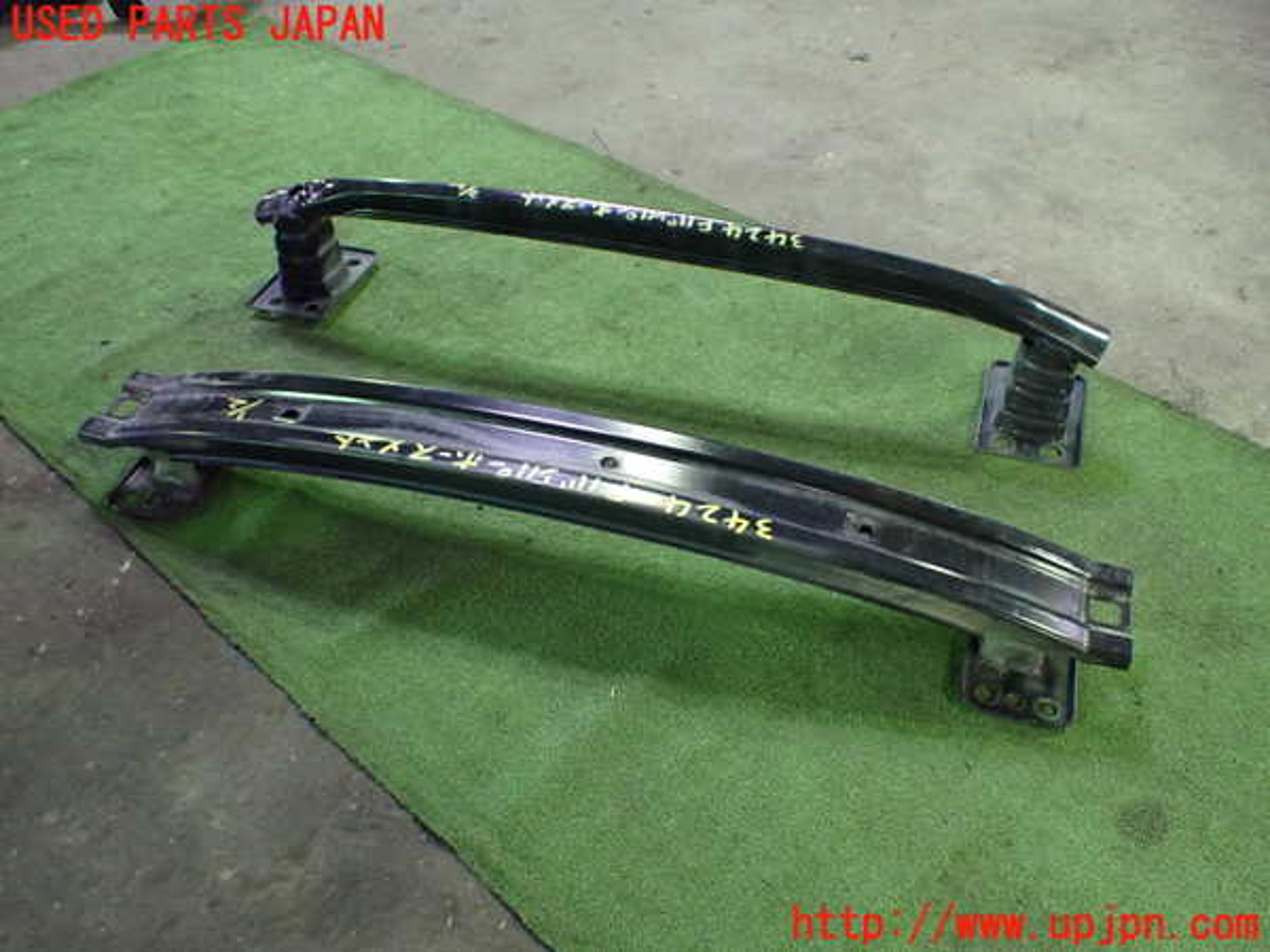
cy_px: 476
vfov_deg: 46.8
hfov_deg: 60.0
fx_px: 1101
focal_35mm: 30
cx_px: 635
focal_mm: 5.4
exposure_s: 1/50
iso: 800
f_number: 2.3
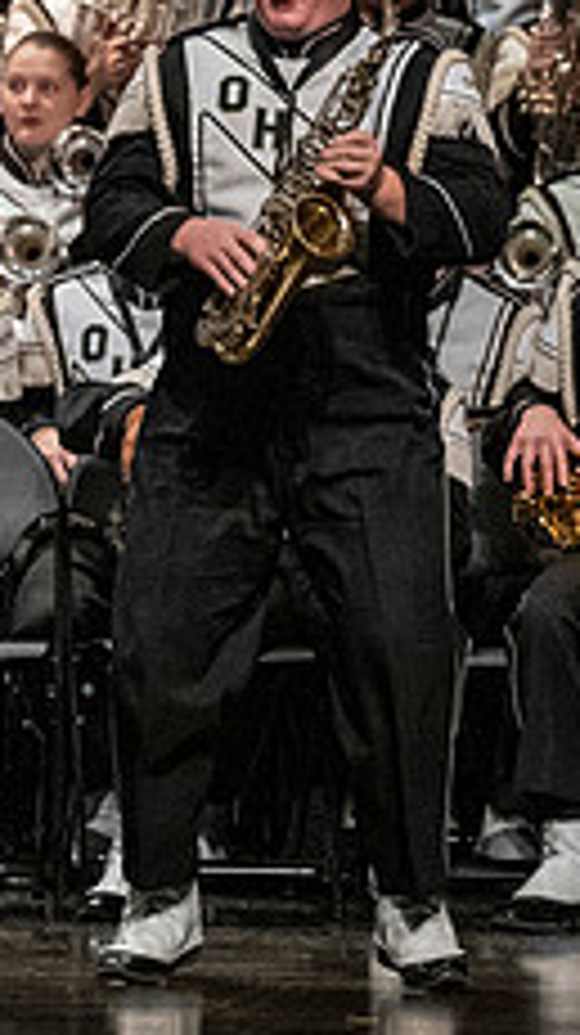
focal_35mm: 594
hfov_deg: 2.0
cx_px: -688
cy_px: 374
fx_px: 16276
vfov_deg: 3.6
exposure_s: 1/500
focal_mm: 150
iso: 4000
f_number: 4
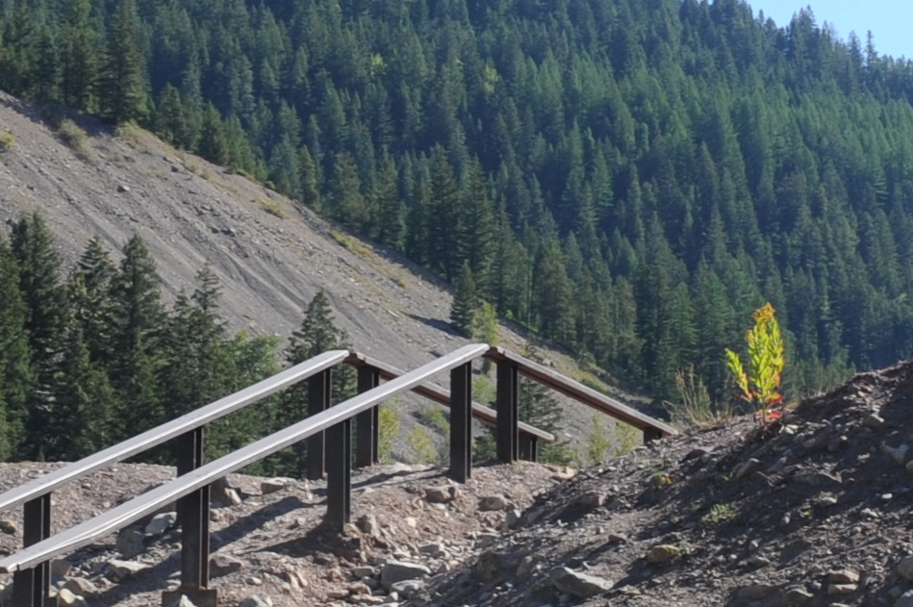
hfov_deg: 13.1
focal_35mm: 157
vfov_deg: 8.7
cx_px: 653
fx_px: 3978
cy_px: 392
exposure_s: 1/320
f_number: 10
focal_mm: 35
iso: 250
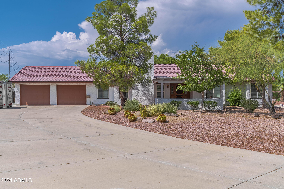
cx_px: 142
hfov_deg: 51.9
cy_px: 94
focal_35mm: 37
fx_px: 292
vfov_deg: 35.9
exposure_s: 1/8000
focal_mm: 37
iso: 250
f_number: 8
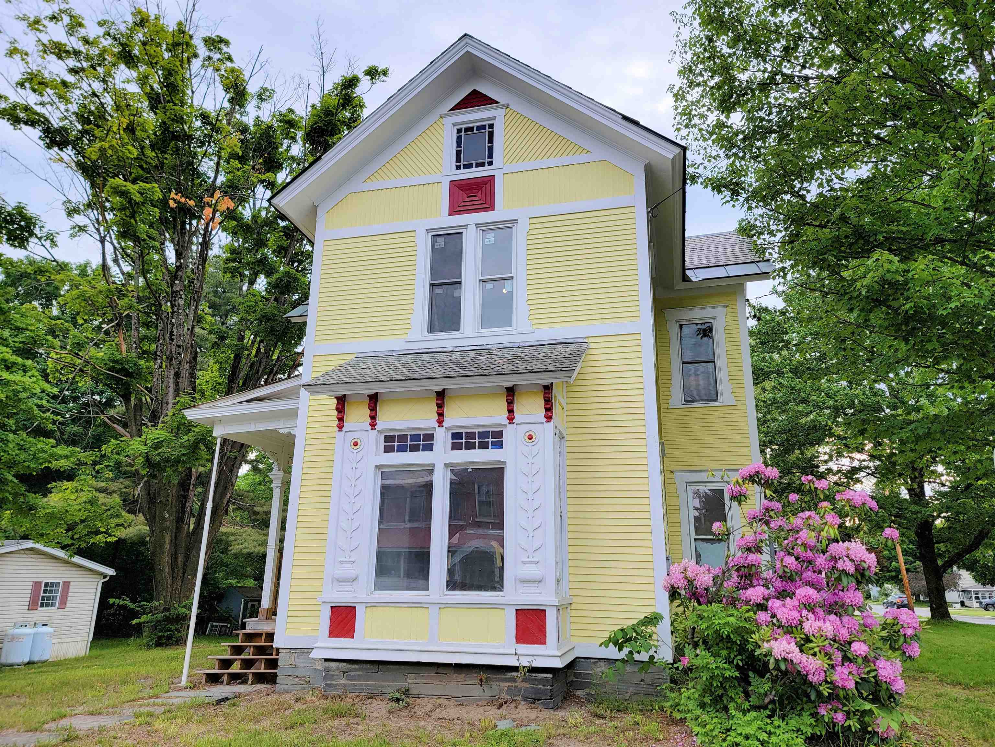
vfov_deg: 56.8
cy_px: 374
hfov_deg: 71.6
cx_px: 498
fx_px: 690
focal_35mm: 24
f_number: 1.8
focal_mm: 6.7
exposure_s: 1/440
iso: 16
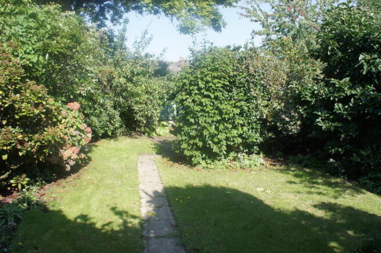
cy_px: 126
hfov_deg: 67.4
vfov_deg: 47.8
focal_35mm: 27
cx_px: 190
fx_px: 285
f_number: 7.1
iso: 200
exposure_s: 1/160
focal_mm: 18
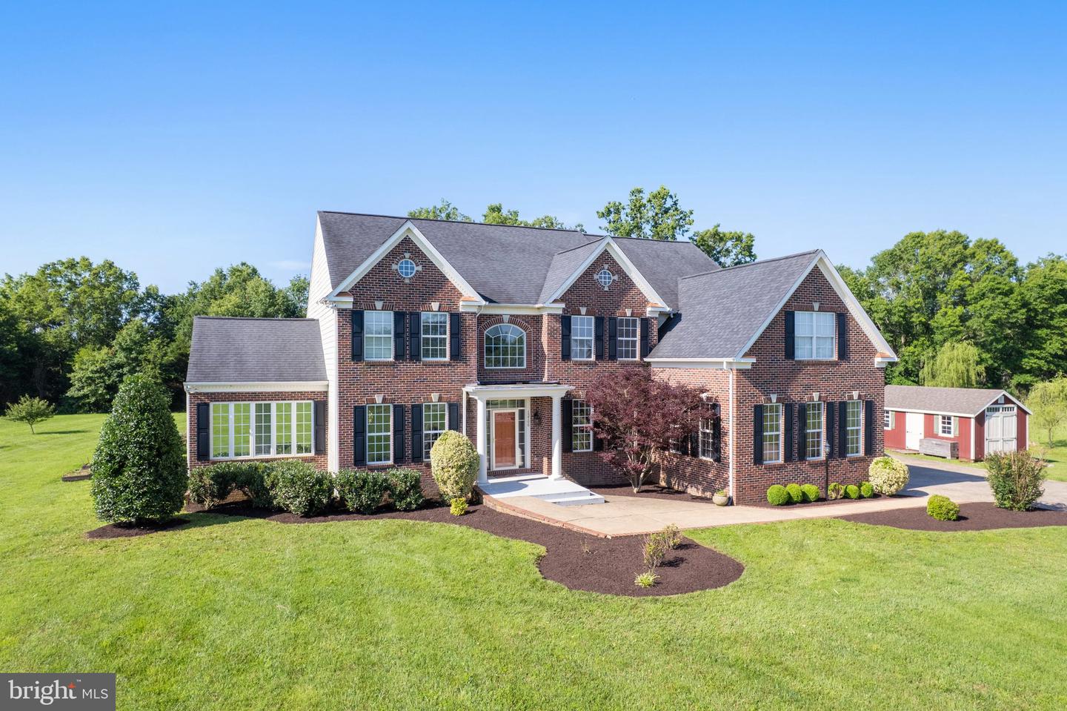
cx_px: 534
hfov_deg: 78.6
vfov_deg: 57.2
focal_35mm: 22
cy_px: 356
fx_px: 652
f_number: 2.8
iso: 100
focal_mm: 8.38
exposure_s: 1/1250
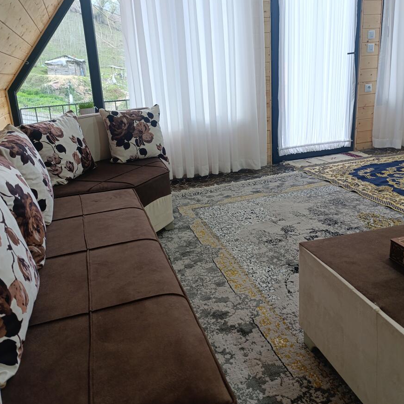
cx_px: 198
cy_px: 185
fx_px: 370
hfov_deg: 57.3
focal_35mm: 28
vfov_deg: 57.2
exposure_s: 1/100
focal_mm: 6.14
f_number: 1.6
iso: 320
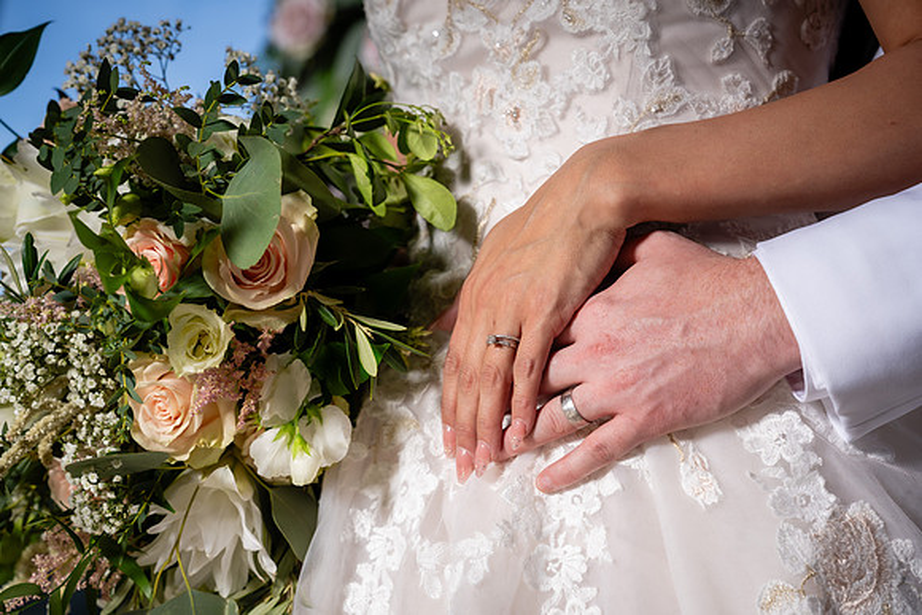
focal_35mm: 84
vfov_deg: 16.3
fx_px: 2149
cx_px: 461
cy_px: 308
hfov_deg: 24.2
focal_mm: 70
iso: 100
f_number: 4
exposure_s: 1/400
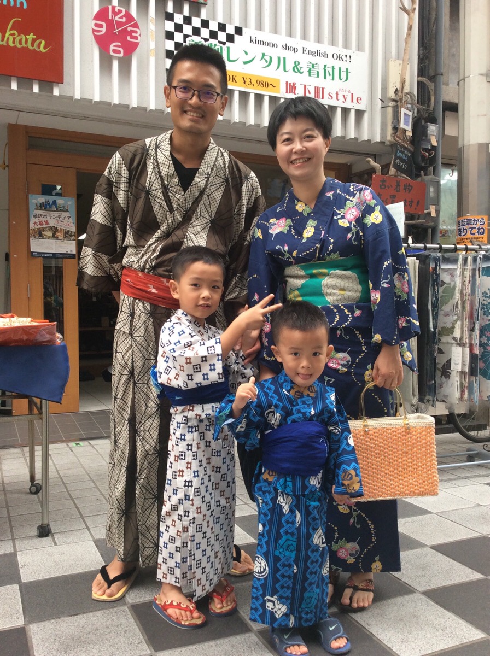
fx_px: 606
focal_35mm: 32
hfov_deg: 44.0
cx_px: 245
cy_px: 328
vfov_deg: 56.9
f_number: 2.4
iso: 40
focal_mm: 3.3
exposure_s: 1/120
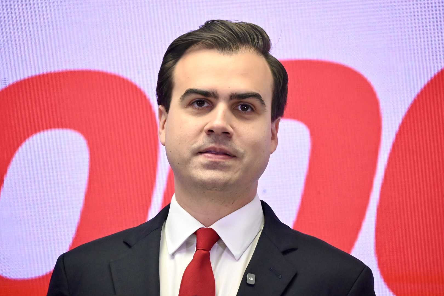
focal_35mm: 247
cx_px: 222
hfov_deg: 8.3
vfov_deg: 5.6
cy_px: 148
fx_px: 3046
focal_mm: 165
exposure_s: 1/500
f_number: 5.6
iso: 4000
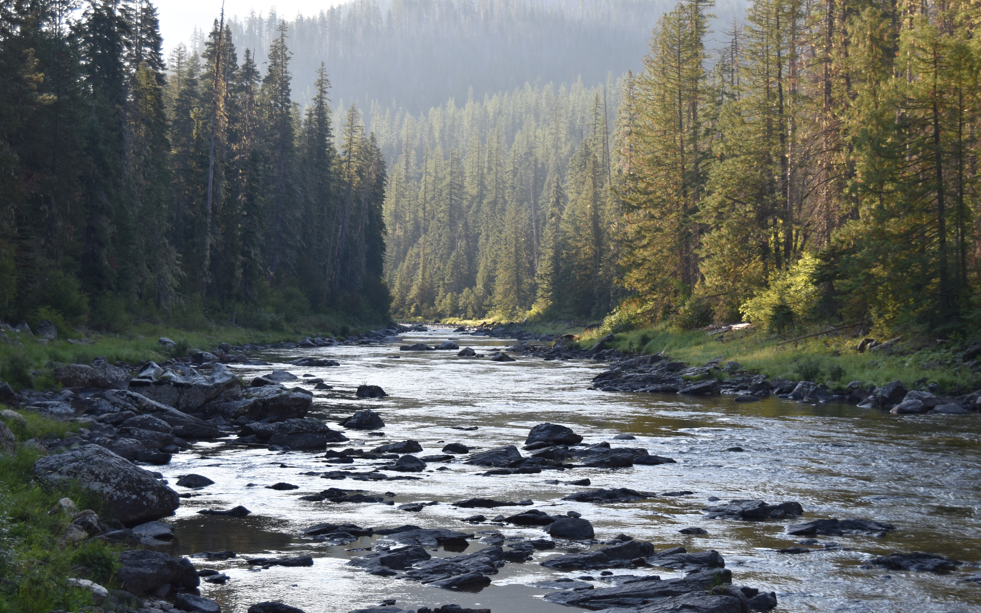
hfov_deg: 27.6
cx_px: 459
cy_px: 297
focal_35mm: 75
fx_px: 1993
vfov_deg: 17.5
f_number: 5.6
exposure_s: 1/125
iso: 110
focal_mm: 45
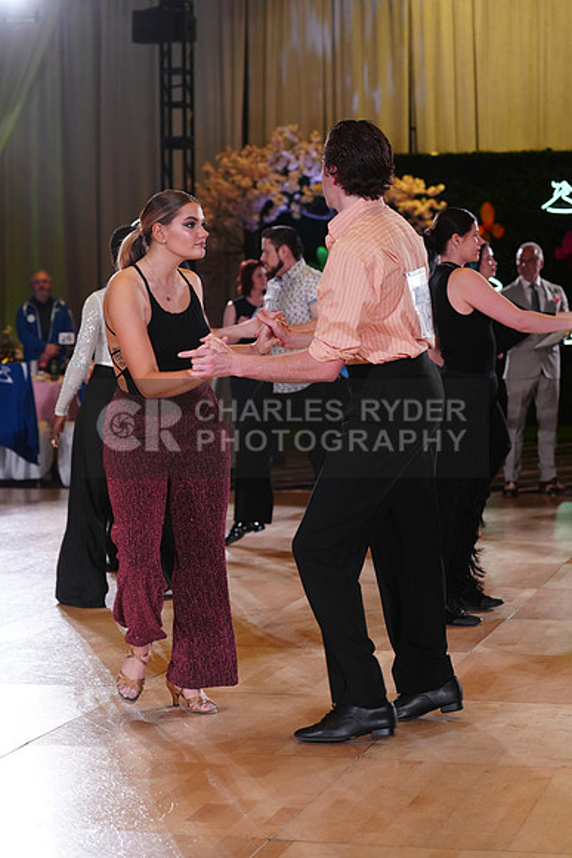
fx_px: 2024
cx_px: 286
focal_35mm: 85
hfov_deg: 16.1
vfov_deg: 23.9
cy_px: 429
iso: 1250
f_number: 4
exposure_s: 1/400
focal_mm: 85
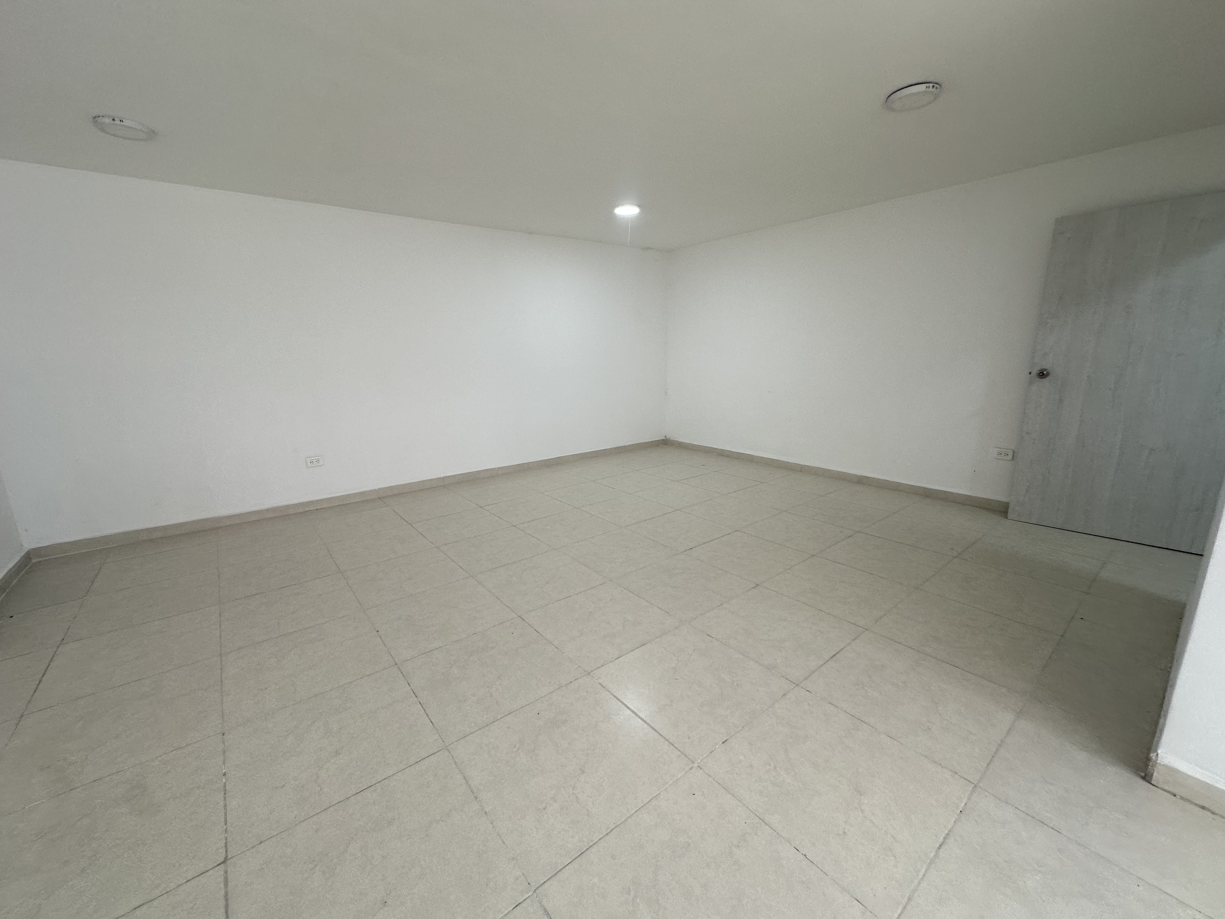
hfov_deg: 102.1
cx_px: 612
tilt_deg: -6.7
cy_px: 460
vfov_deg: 85.7
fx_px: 495
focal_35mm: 14
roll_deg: -0.8
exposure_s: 1/120
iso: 100
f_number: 2.2
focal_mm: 2.22
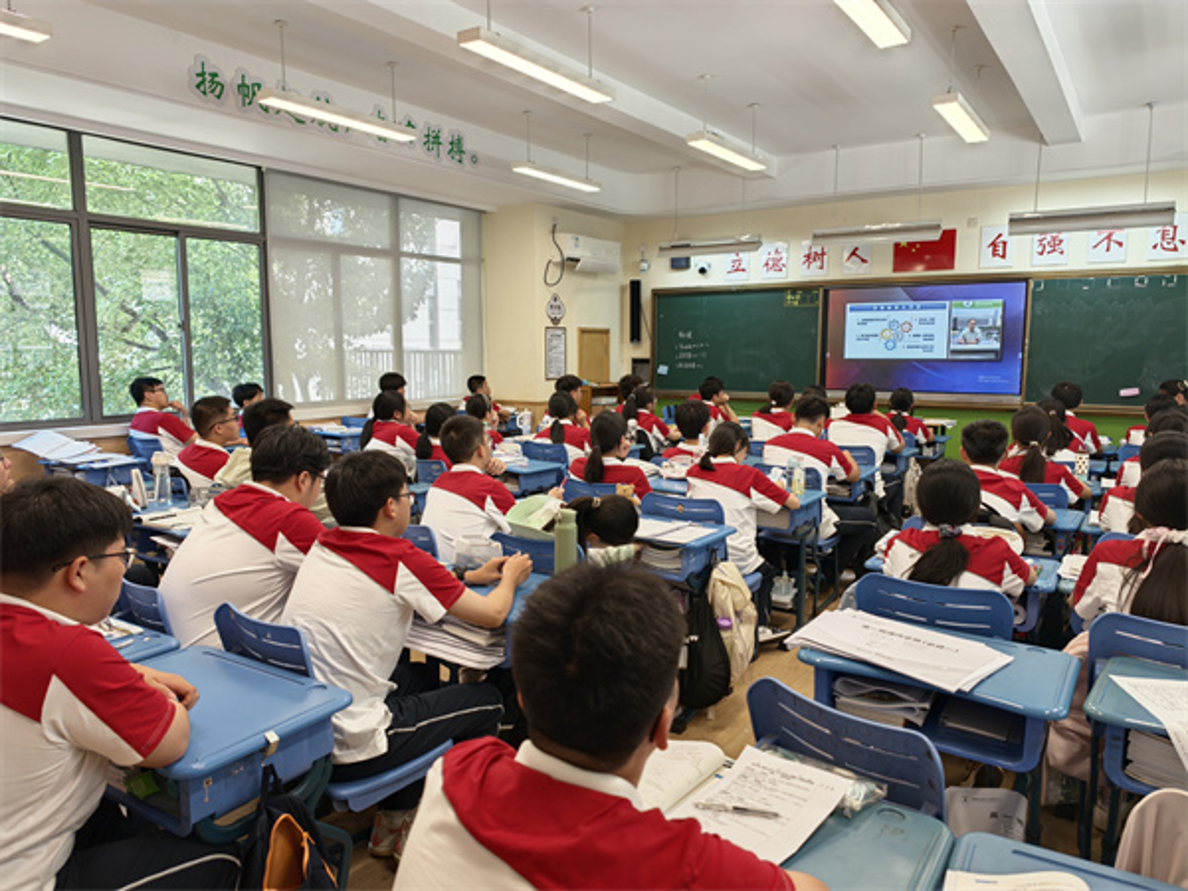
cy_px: 446
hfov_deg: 73.9
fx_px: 789
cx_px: 594
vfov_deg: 58.9
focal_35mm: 23
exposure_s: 1/100
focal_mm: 7.73
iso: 400
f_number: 1.5
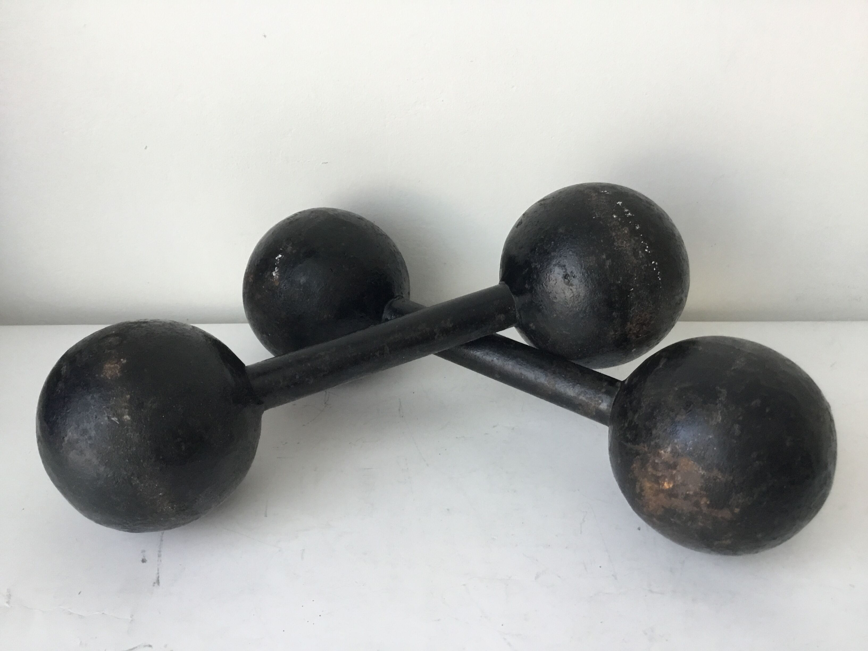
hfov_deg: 58.4
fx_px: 777
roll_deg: +0.7
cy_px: 326
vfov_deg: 45.4
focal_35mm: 31
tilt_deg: -34.1
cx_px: 434
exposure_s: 1/33
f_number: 2.4
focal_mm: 3.3
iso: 125
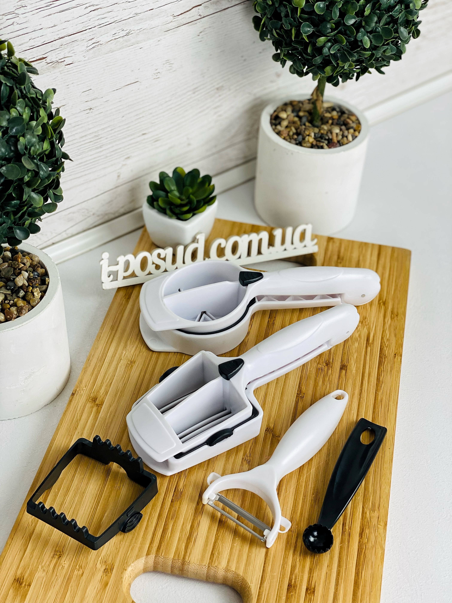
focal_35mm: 52
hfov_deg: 28.0
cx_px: 226
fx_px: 905
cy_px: 302
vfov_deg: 36.8
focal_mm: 6
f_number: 2
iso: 20
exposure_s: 1/175
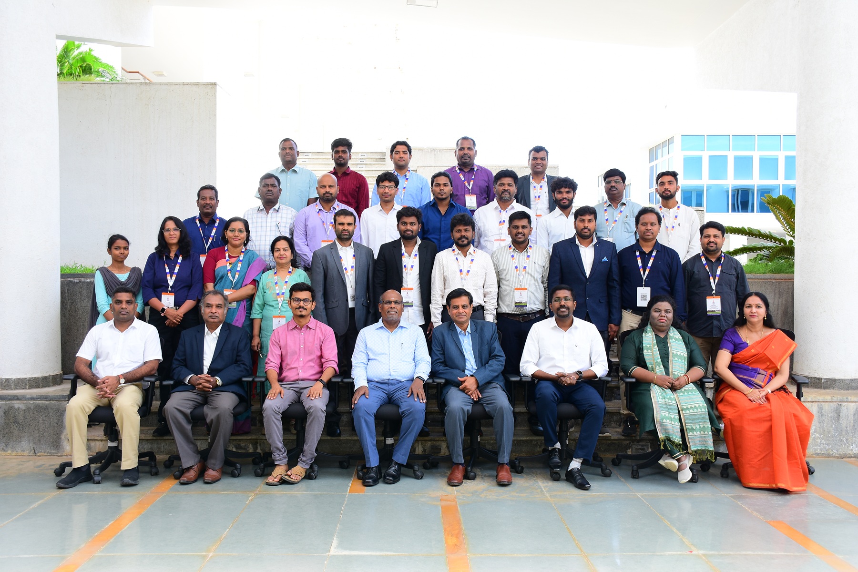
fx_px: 822
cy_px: 286
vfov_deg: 38.4
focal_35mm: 34
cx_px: 429
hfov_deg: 55.1
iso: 320
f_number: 6.3
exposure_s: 1/100
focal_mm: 23
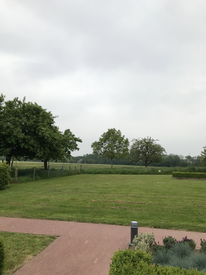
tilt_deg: +8.8
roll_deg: -2.7
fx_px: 222
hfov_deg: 49.7
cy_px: 138
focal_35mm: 28
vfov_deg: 63.4
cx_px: 103
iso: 32
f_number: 1.8
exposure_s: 1/100
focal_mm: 3.99
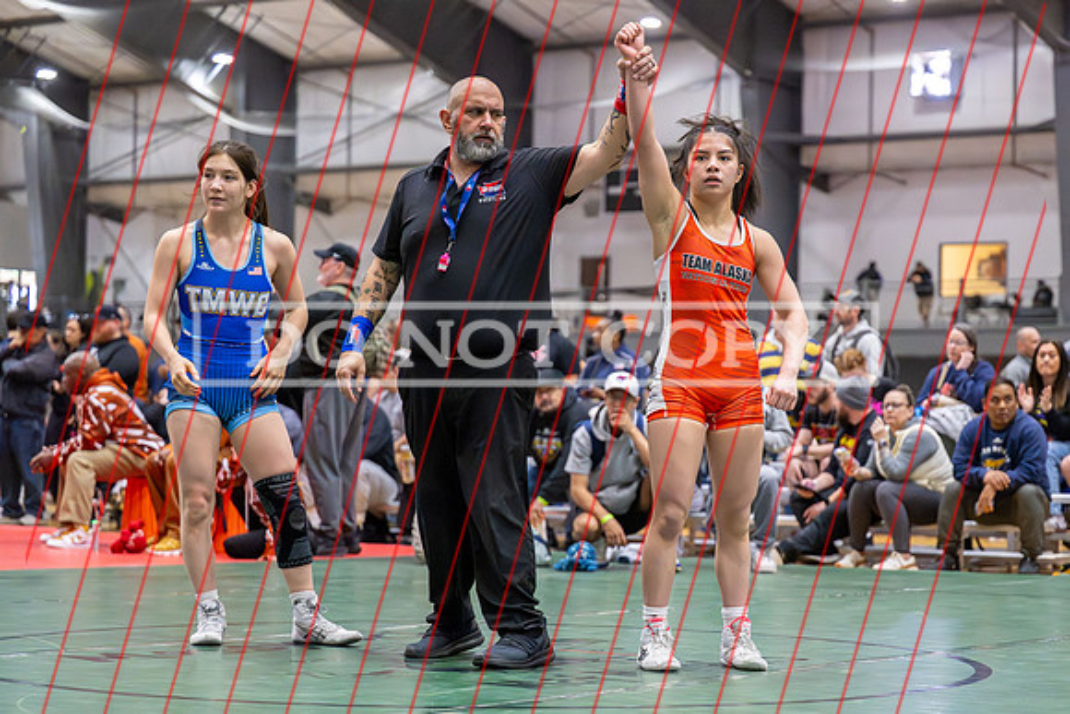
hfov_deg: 23.5
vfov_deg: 15.8
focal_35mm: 86
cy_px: 423
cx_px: 655
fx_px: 2563
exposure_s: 1/640
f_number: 2.8
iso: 14400
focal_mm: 70
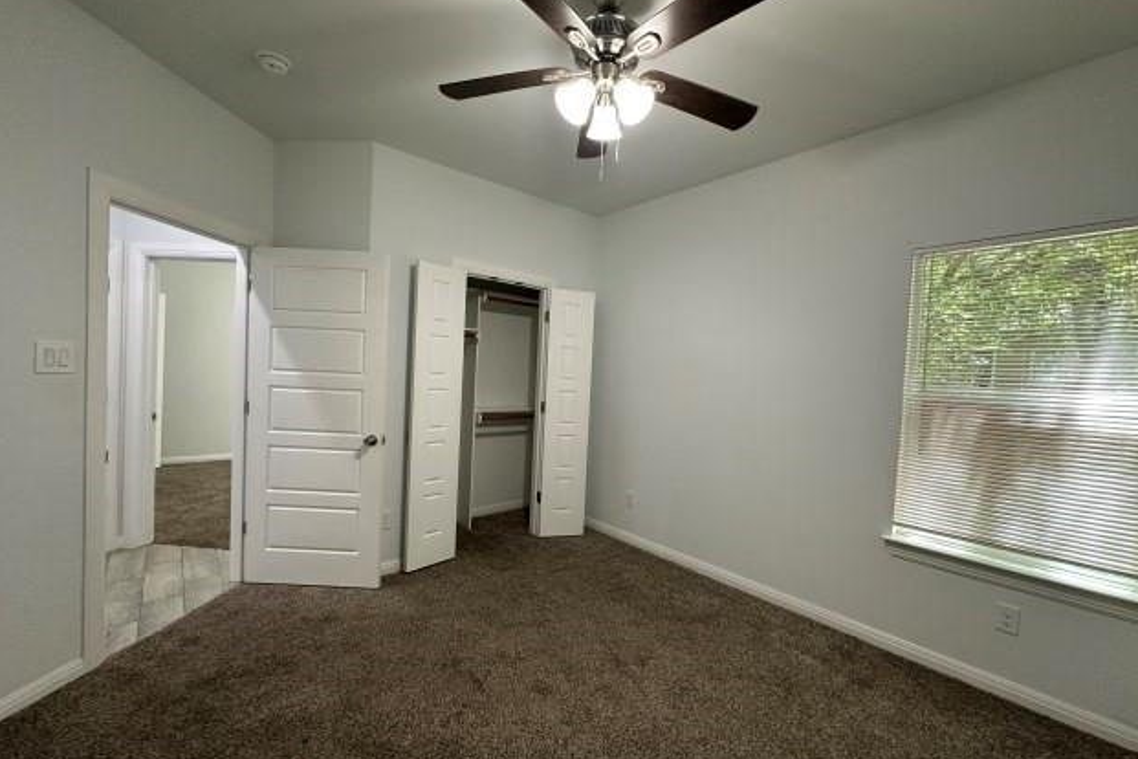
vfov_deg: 77.3
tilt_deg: -2.7
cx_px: 581
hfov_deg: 100.4
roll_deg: -2.9
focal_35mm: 15
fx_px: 474
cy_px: 387
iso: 200
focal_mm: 2.22
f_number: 2.2
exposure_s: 1/60
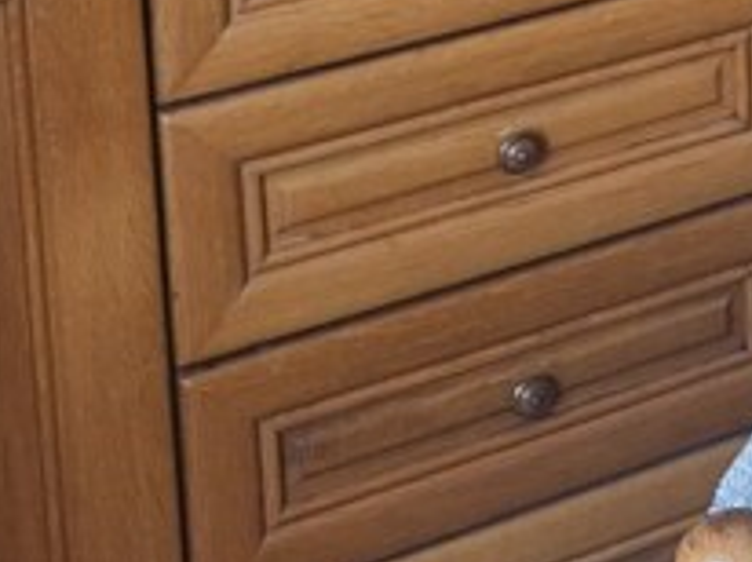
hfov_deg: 12.1
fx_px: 2908
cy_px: -752
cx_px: 1756
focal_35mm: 134
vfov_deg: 9.8
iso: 250
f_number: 1.8
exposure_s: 1/50
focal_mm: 5.54
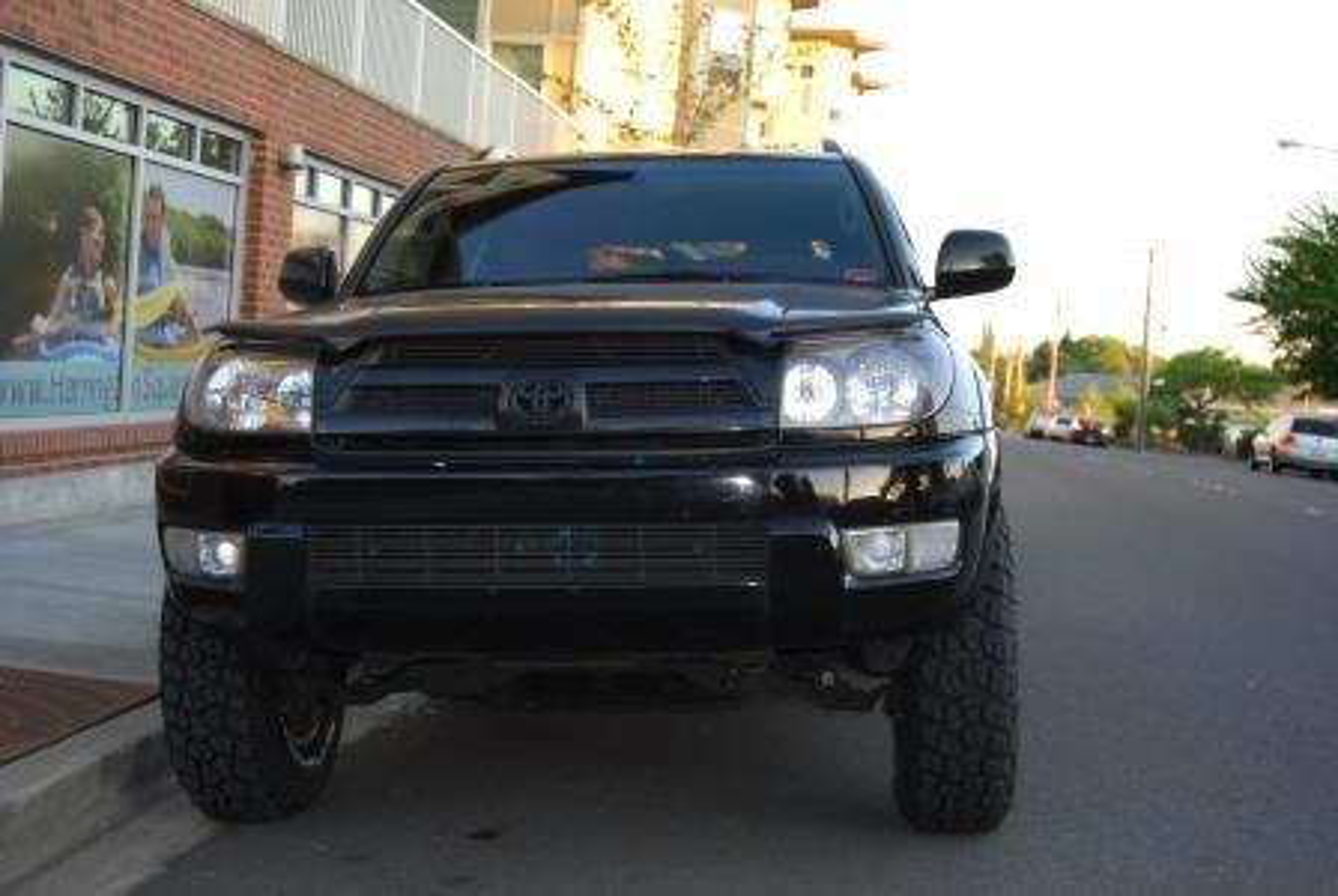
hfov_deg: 41.1
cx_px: 669
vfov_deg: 28.2
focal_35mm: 48
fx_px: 1786
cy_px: 448
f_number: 4.5
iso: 200
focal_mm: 32
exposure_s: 1/60
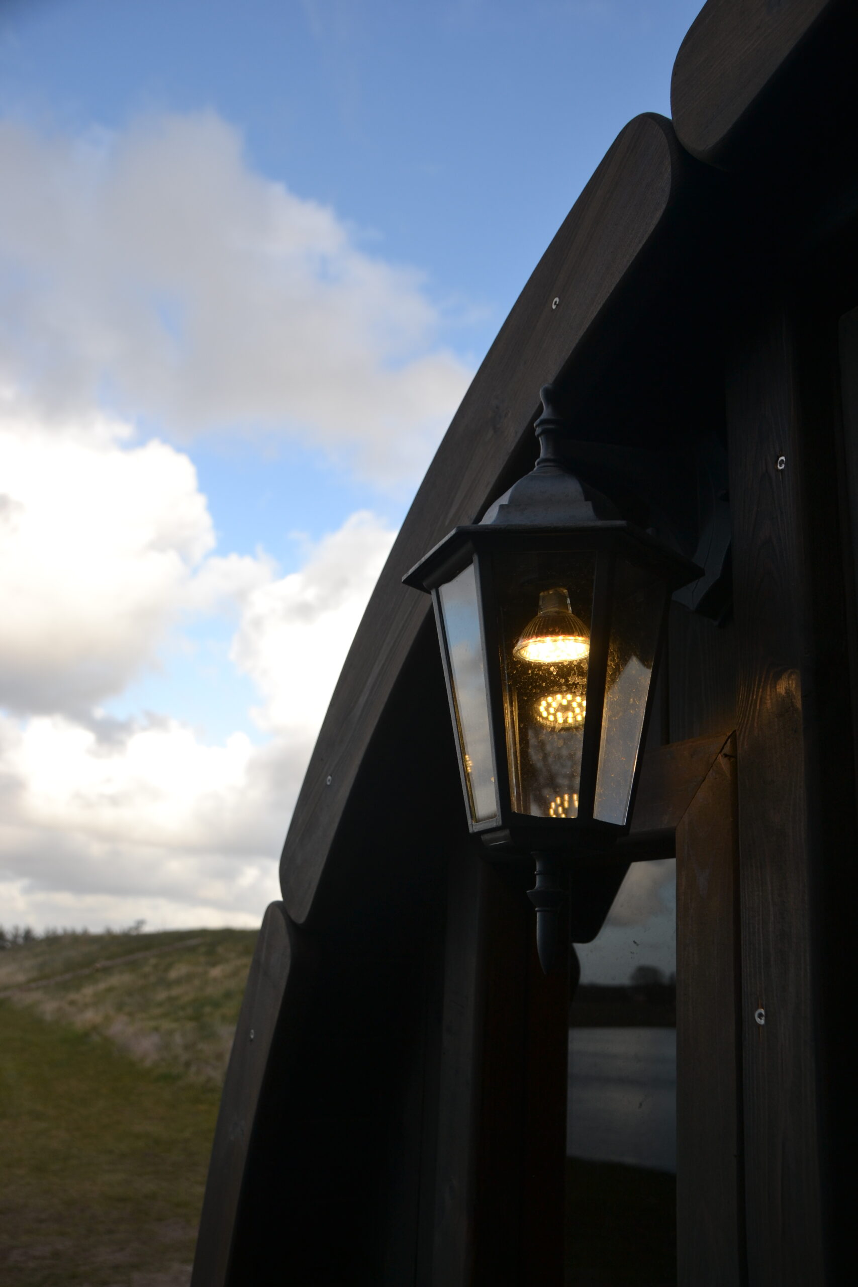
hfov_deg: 40.0
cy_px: 644
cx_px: 429
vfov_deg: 57.2
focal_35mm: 33
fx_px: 1179
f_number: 5.6
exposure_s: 1/250
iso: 110
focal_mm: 22
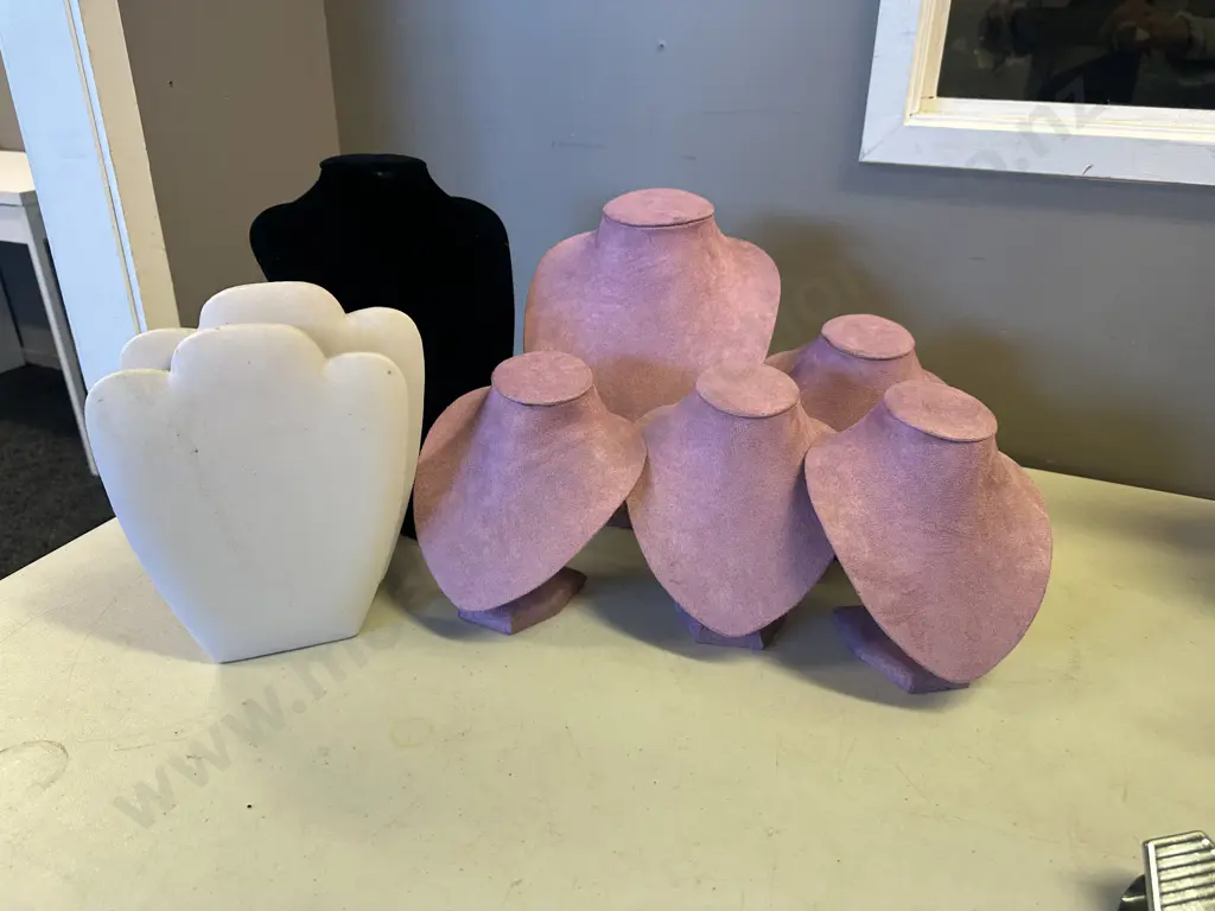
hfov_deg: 71.6
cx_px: 608
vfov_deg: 56.8
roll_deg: +0.3
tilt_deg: -25.4
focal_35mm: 24
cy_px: 456
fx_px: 842
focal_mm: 6.86
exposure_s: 1/100
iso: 125
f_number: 1.78
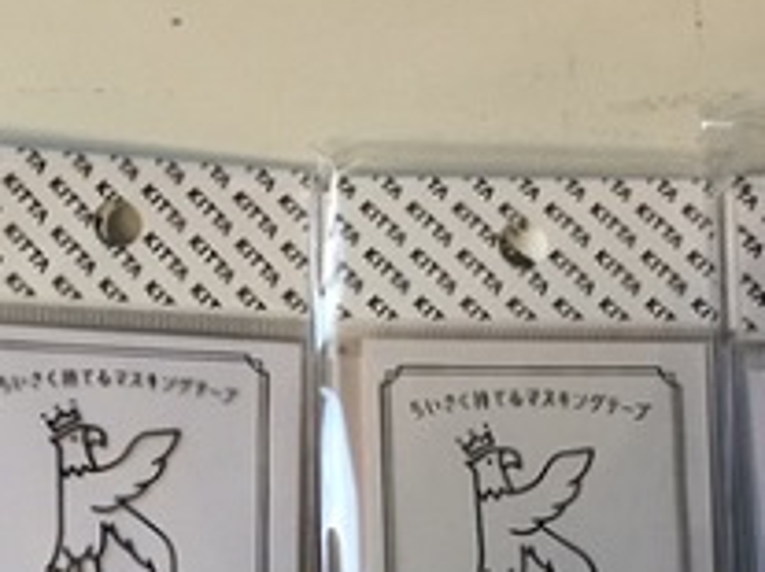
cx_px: 100
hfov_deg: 22.8
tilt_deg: -84.3
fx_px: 1855
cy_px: 804
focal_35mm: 84
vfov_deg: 16.3
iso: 25
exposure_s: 1/15
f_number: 2.2
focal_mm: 4.15
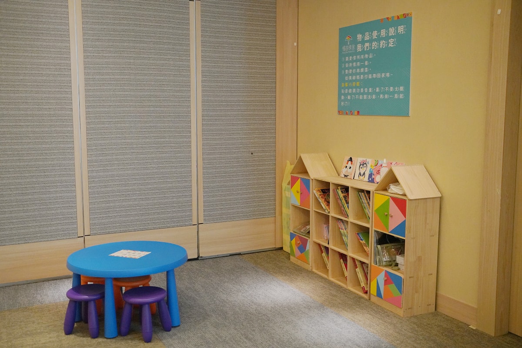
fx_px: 551
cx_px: 261
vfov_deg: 35.1
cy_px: 174
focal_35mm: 38
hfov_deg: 50.7
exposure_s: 1/160
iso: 6400
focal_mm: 38
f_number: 2.8
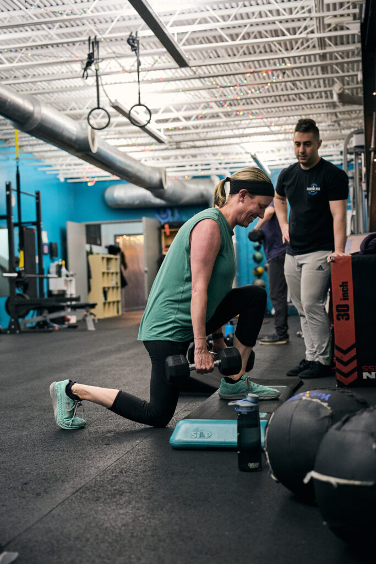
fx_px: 705
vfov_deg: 43.6
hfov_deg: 29.9
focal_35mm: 45
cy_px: 282
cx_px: 188
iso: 1600
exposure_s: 1/160
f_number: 2.8
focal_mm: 45
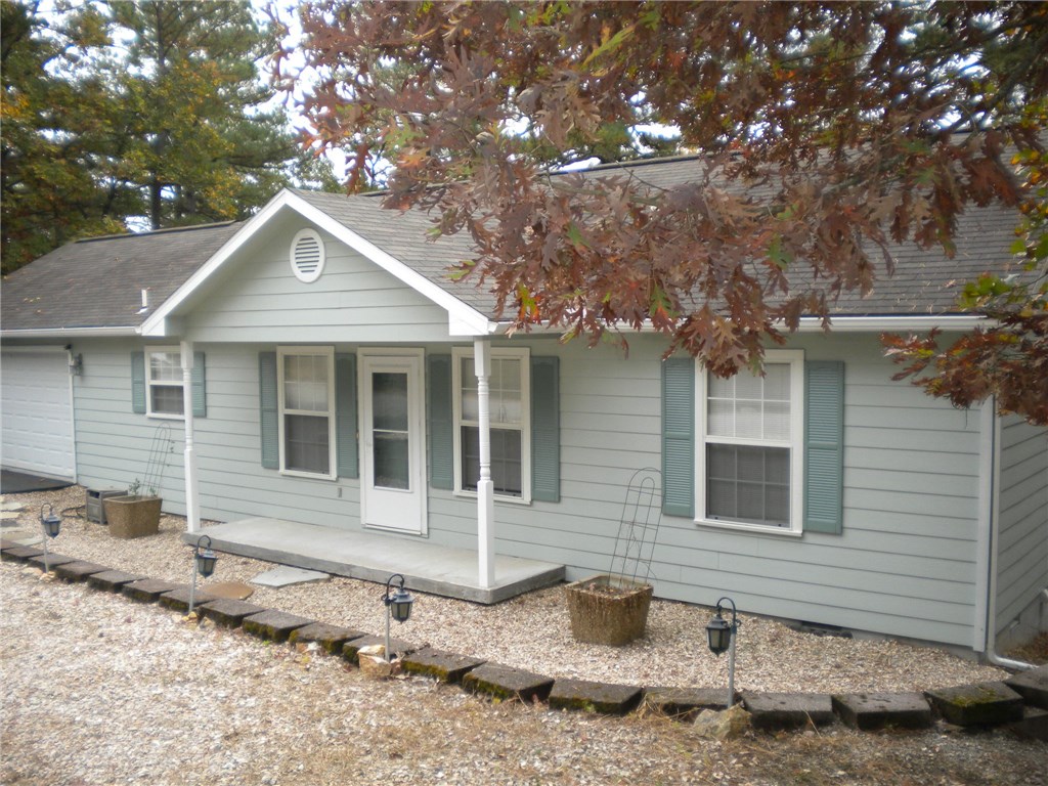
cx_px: 524
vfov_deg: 40.7
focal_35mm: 35
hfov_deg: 52.6
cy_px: 393
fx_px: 1060
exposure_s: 1/192
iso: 113
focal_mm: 6.3
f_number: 3.1
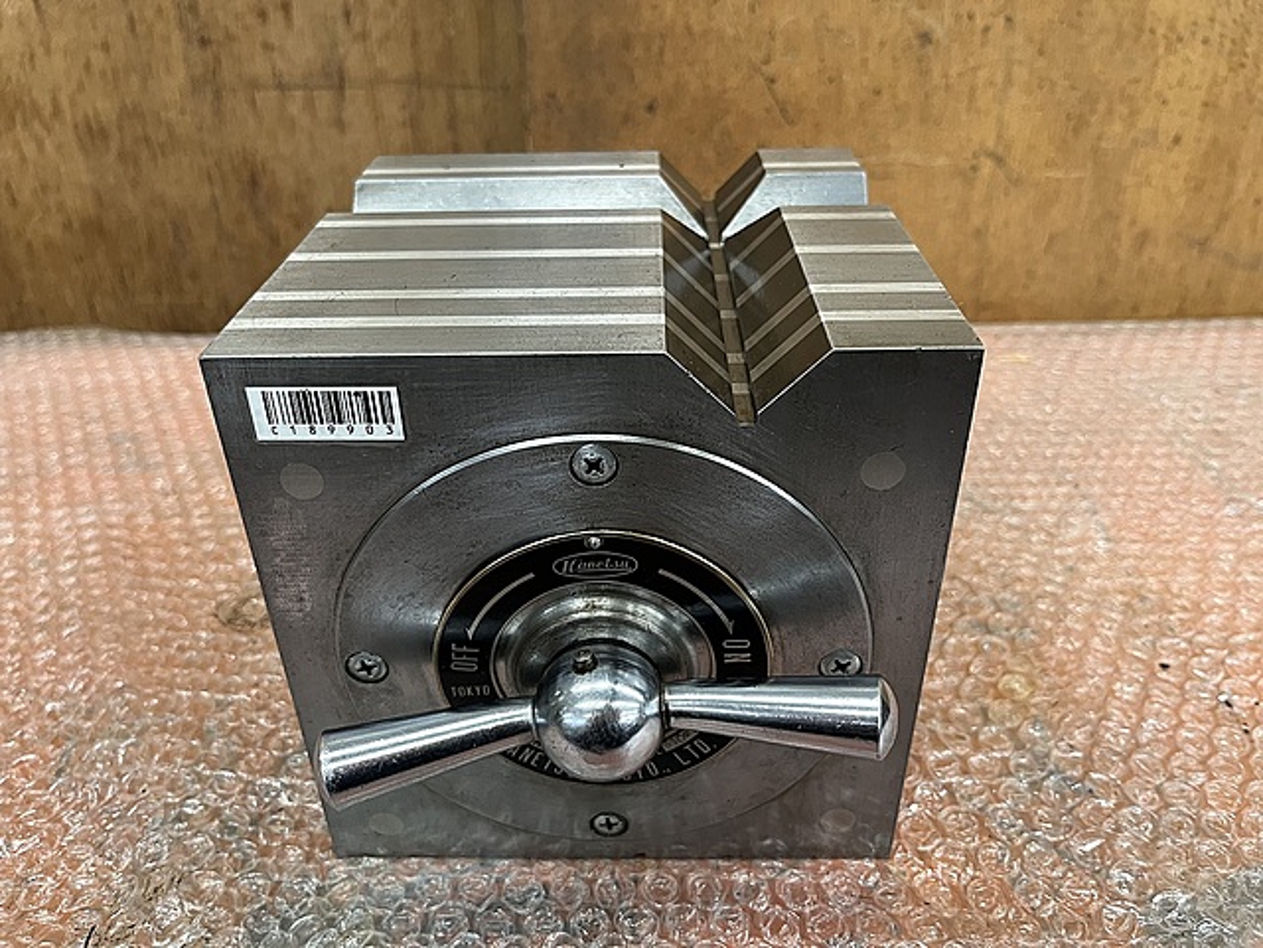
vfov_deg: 53.1
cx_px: 632
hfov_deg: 67.3
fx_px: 949
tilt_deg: -33.2
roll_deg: +1.9
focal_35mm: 26
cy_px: 474
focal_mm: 5.1
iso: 160
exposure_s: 1/60
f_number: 1.6
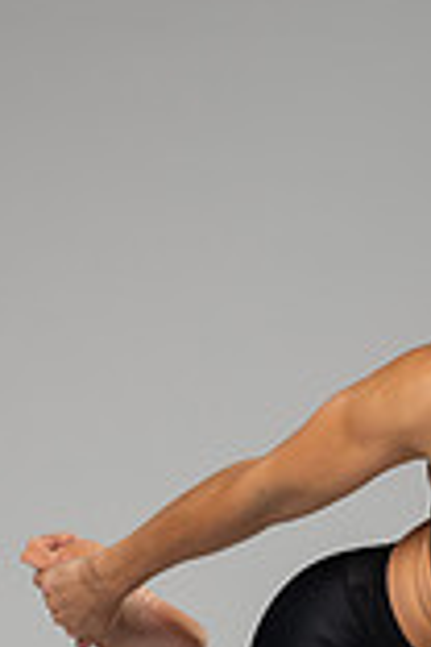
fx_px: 4399
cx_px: 423
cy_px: 639
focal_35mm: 245
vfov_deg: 8.4
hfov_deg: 5.6
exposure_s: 1/160
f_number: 3.5
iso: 200
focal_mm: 85
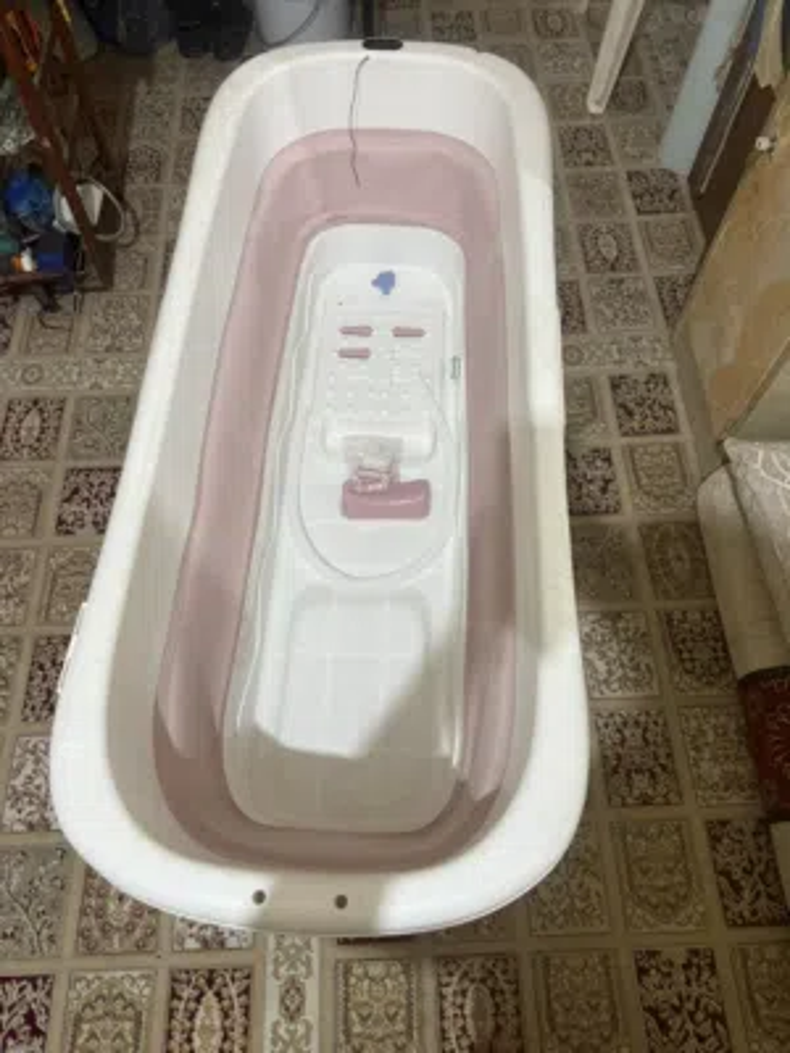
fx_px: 730
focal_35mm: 24
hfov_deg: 56.8
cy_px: 526
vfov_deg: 71.6
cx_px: 395
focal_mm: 6.76
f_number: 1.78
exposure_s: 1/50
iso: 640
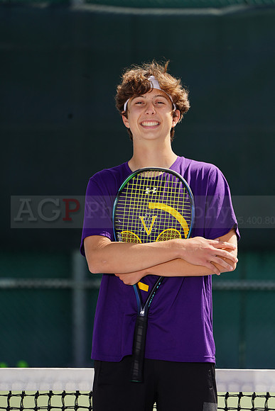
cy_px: 206
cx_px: 138
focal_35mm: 400
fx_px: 4580
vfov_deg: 5.2
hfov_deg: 3.4
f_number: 9
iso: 100
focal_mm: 400
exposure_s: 1/250
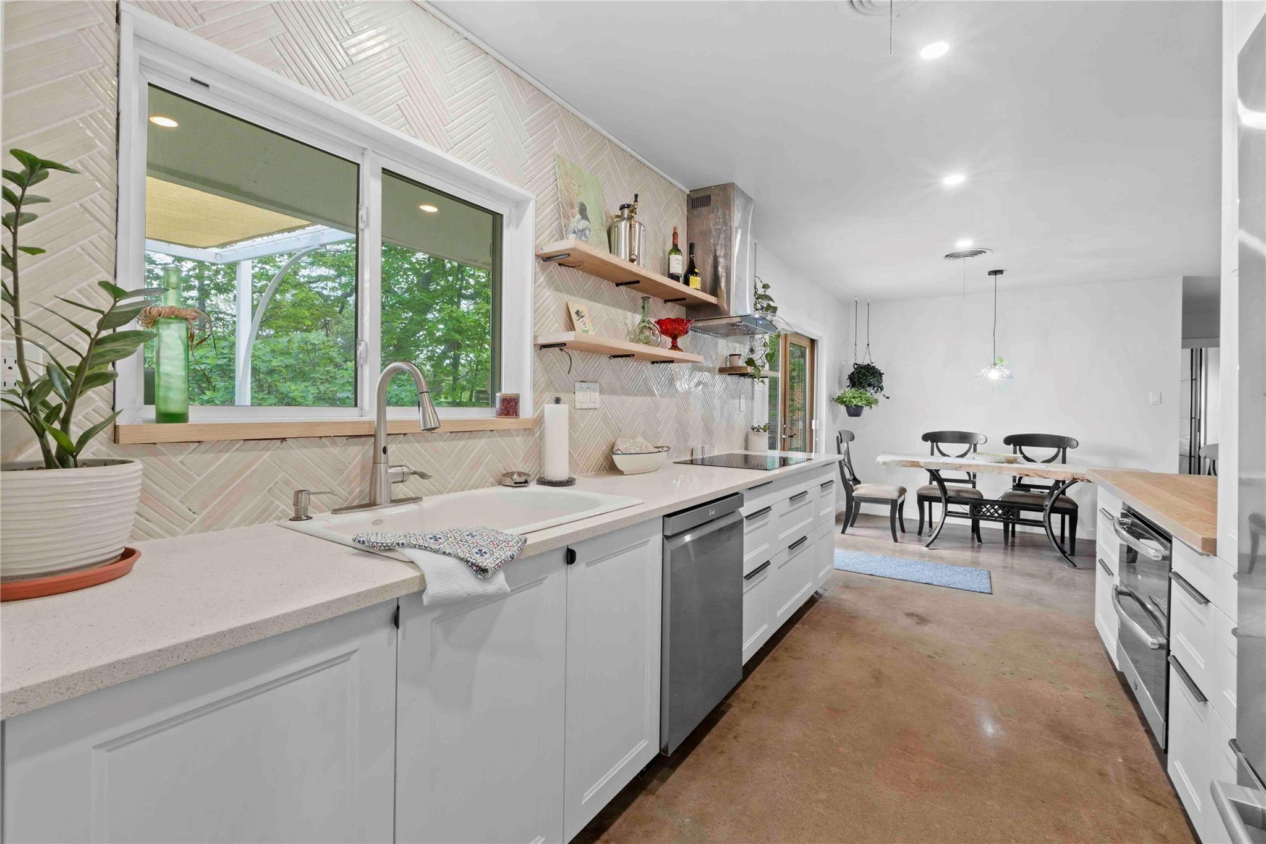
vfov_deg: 77.3
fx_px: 527
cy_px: 422
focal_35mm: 15
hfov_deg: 100.4
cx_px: 633
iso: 250
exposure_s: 2
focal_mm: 10
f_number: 11
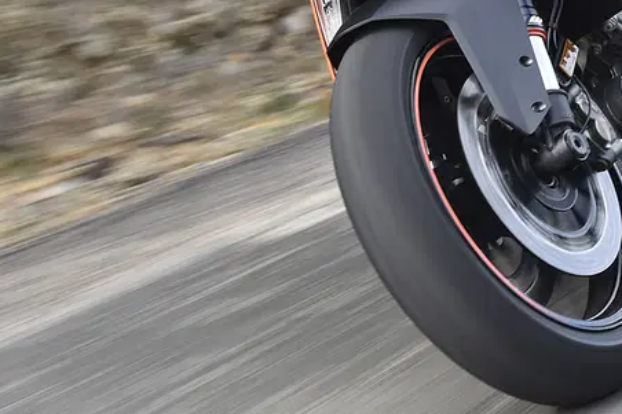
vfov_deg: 14.1
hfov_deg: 21.1
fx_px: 1606
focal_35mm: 93
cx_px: 636
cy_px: -133
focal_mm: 35
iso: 100
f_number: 7.1
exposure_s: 1/80
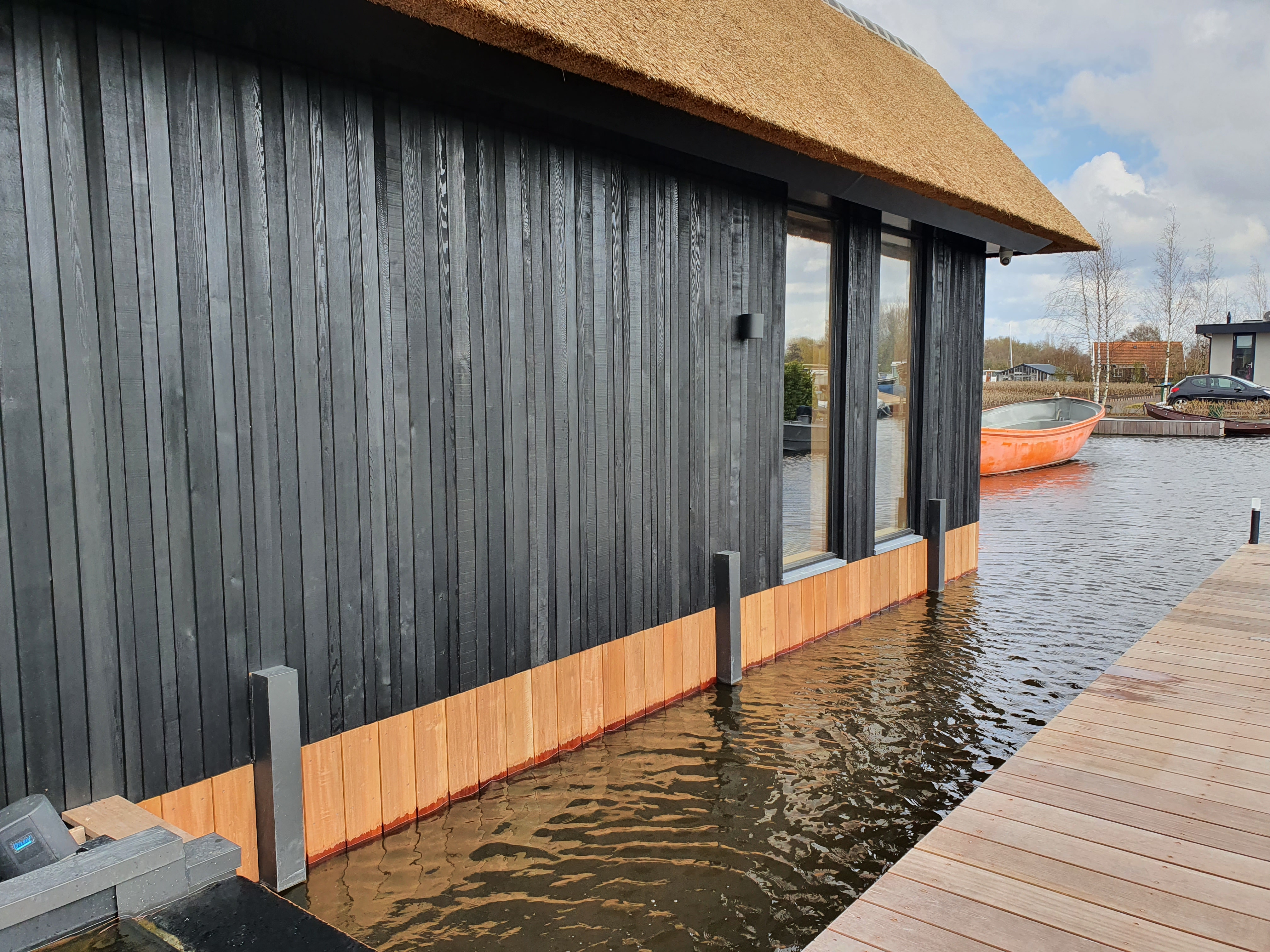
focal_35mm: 26
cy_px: 476
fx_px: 954
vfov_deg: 53.1
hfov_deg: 67.3
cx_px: 635
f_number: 2.4
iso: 50
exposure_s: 1/586
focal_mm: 4.32
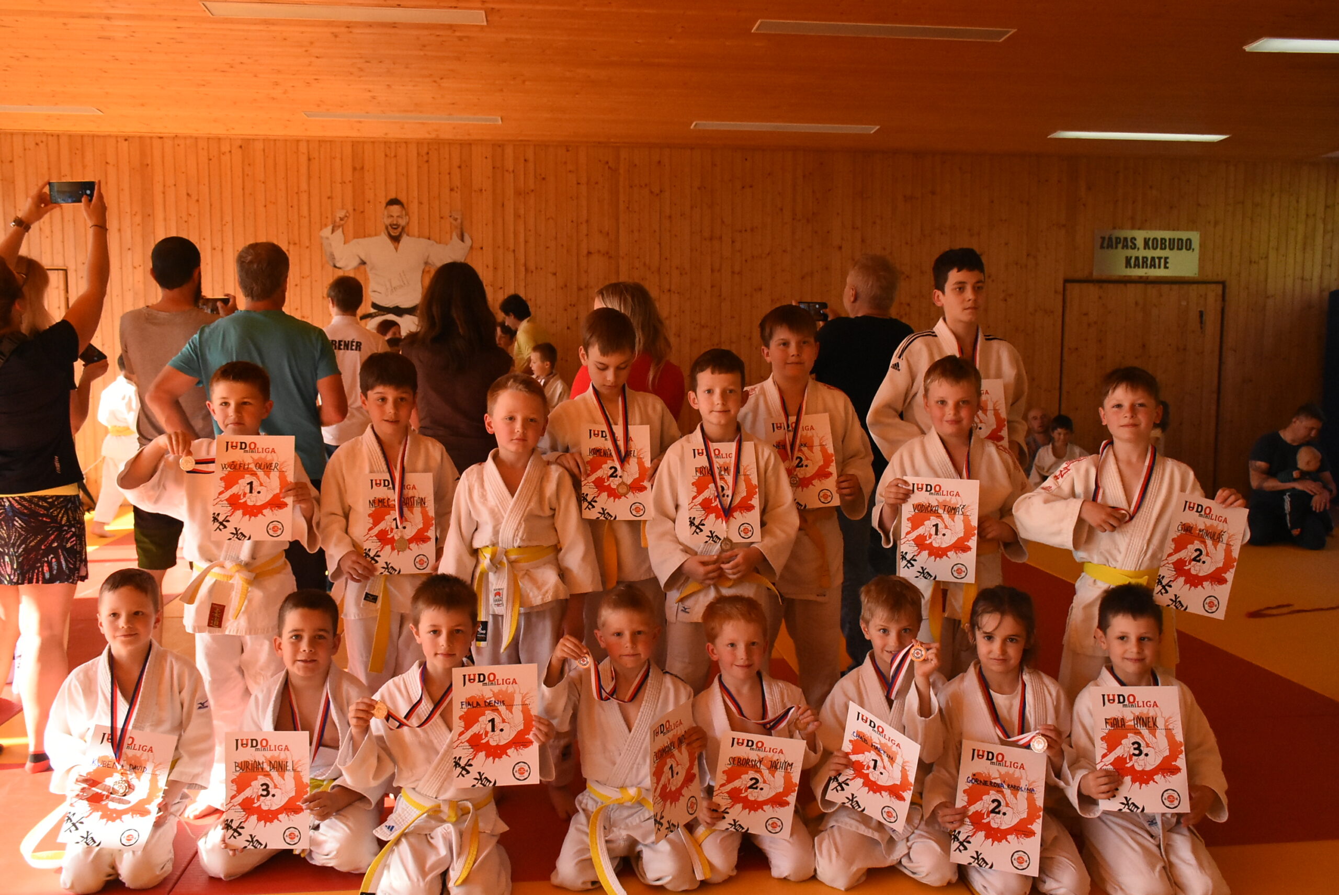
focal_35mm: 30
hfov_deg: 61.9
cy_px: 448
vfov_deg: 43.7
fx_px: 1117
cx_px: 670
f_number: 6.3
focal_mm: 20
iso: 4000
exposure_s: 1/1600
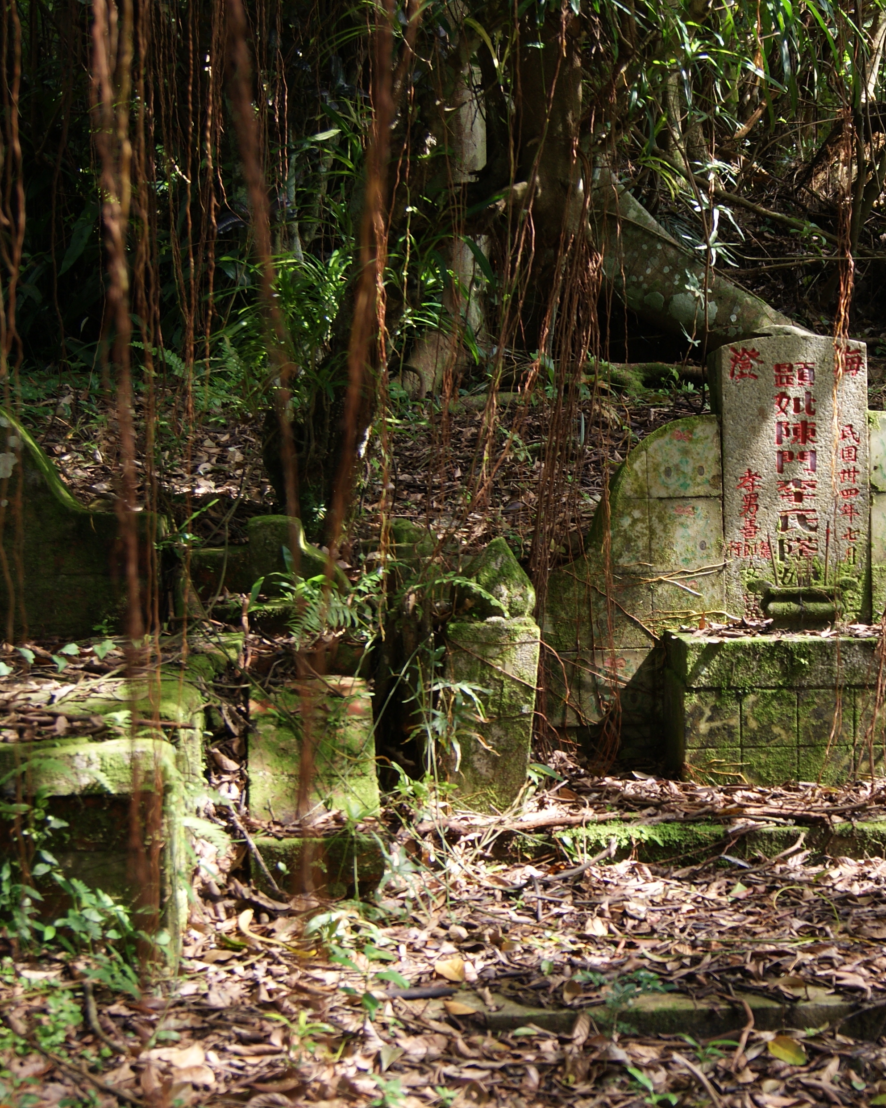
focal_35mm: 66
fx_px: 2163
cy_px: 570
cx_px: 705
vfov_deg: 28.7
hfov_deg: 22.8
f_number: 4.5
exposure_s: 1/60
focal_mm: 30
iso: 125
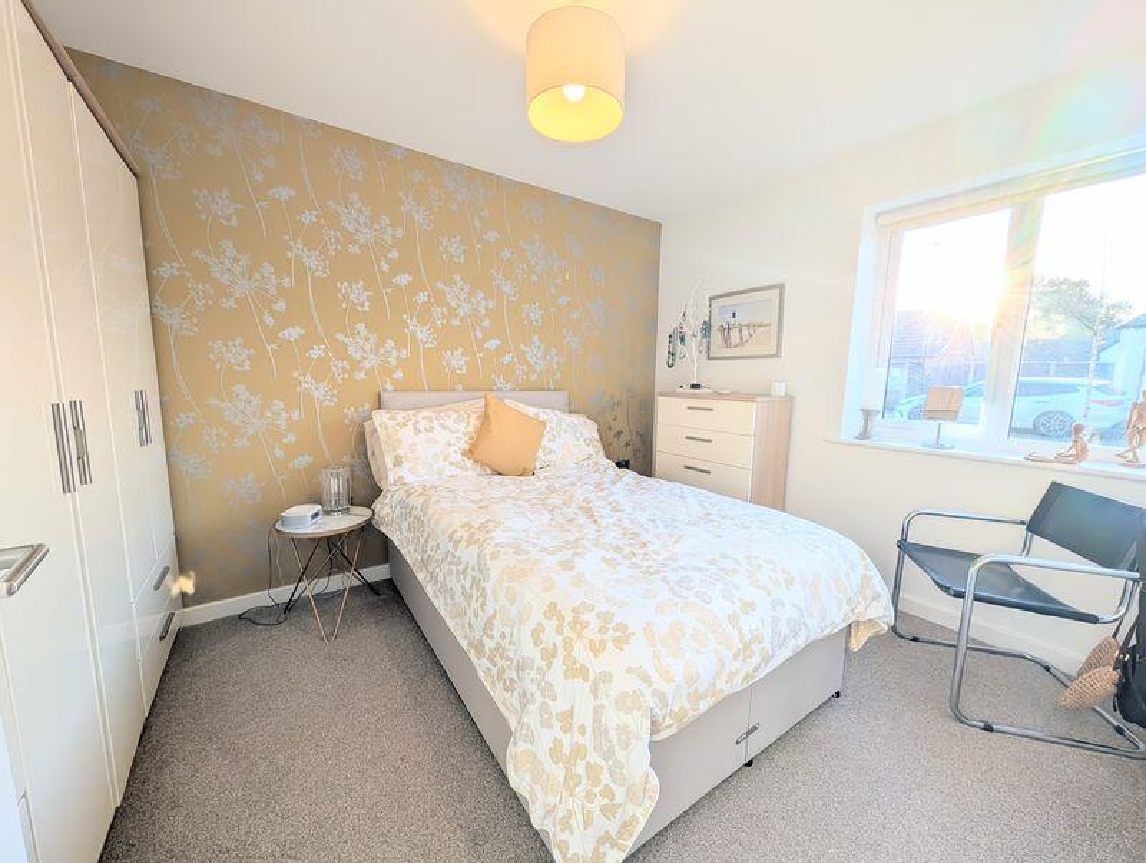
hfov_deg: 110.5
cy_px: 432
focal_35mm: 12
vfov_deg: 94.6
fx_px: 398
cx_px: 573
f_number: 1.7
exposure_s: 1/267
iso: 54
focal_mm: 2.02
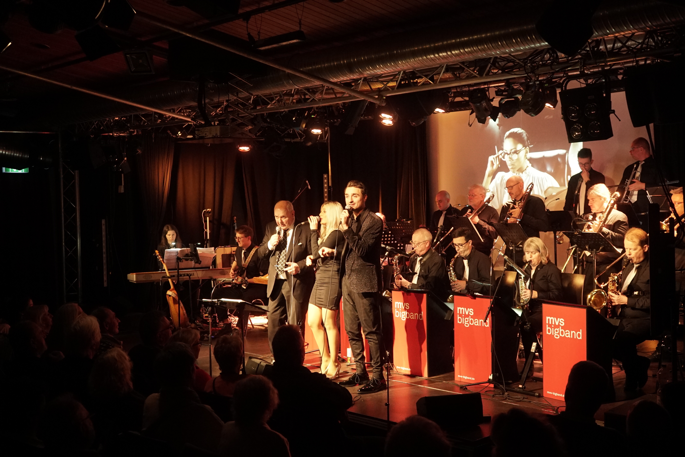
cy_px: 228
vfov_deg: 31.9
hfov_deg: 46.4
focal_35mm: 42
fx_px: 800
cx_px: 342
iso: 5000
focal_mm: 42
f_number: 5.6
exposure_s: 1/80
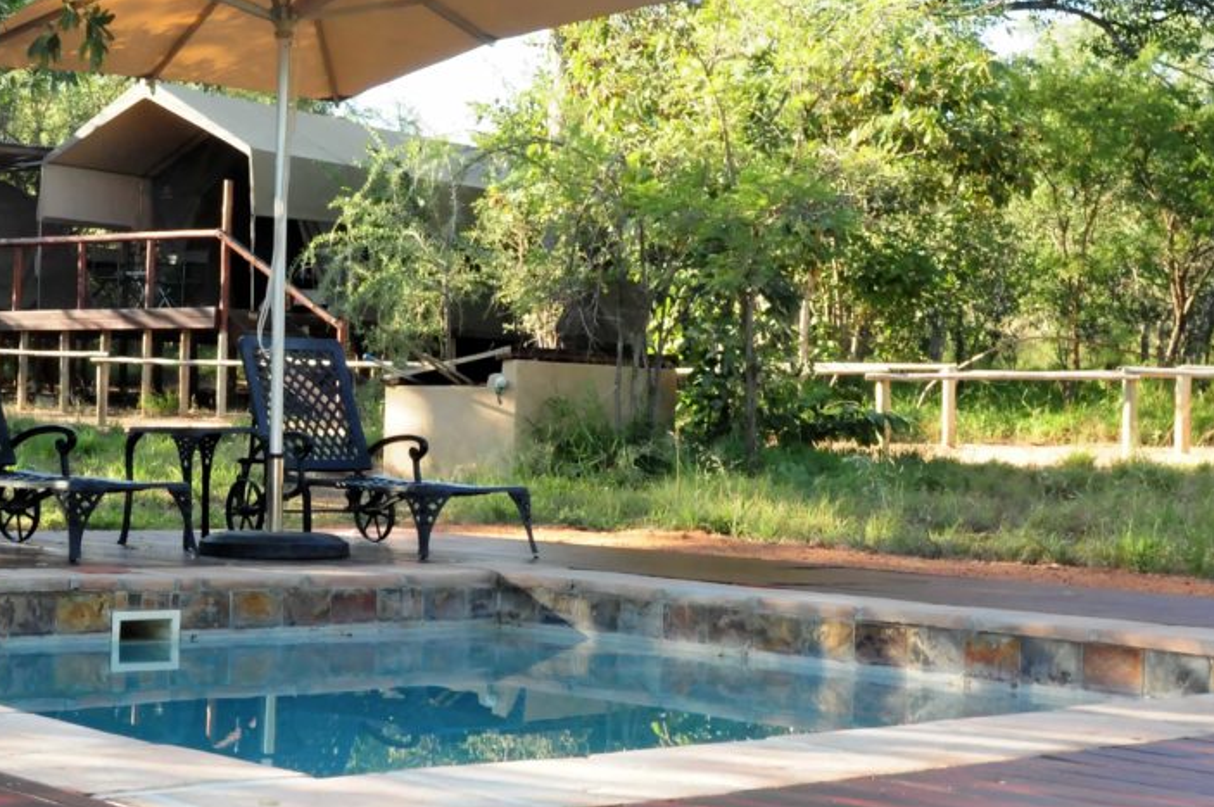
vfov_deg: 20.0
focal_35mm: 68
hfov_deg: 29.6
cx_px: 394
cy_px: 359
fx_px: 2281
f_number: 16
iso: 1600
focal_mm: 31
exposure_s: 1/80
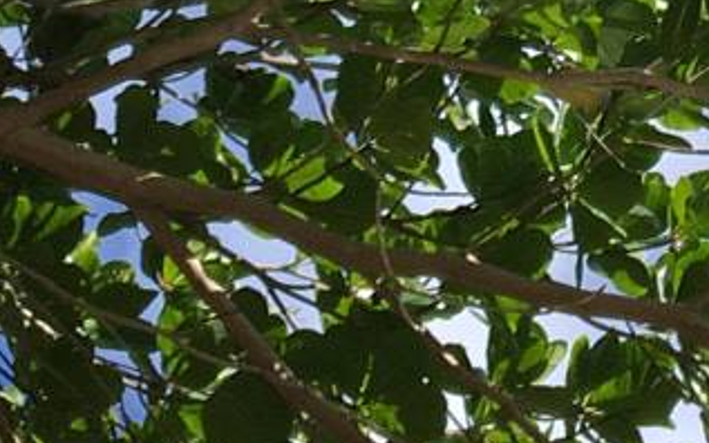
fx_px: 2994
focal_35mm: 155
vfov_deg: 7.9
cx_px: 501
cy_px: -600
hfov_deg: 13.5
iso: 25
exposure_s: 1/746
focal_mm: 4.15
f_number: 2.2
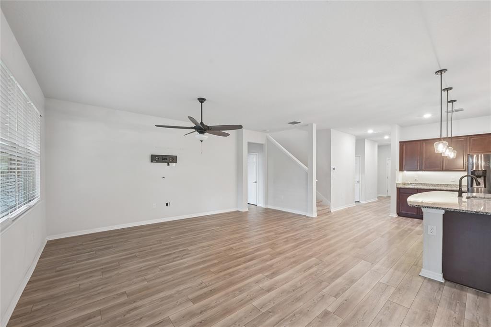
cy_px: 164
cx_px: 246
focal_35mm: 14
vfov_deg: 81.2
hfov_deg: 104.3
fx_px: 191
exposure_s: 1/4
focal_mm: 14
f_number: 8
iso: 400
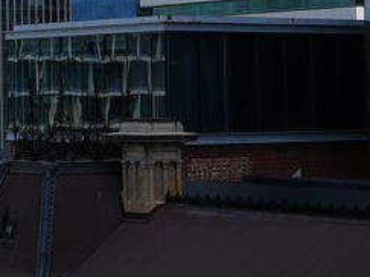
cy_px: -37
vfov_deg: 9.6
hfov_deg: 12.5
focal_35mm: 152
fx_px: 1624
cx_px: -139
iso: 100
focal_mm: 24
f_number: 10
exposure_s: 1/160
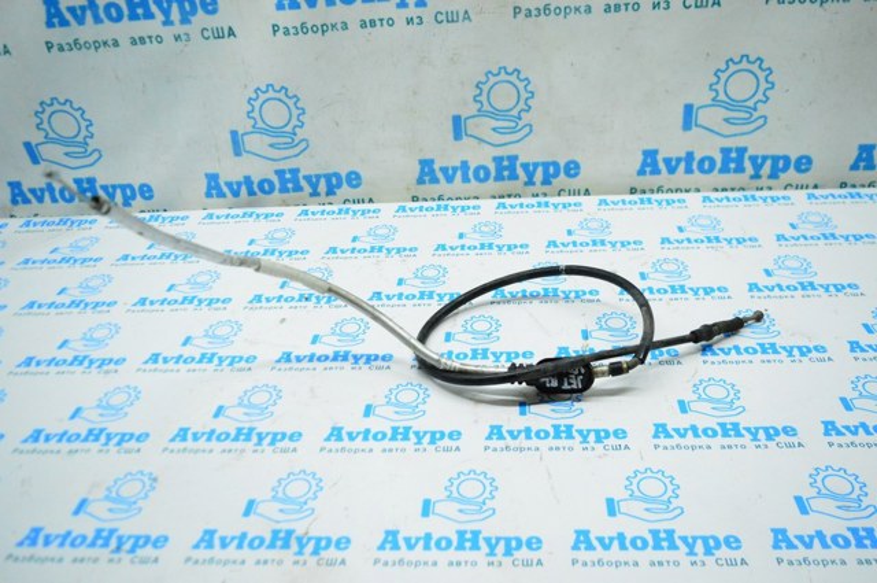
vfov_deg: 43.5
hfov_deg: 62.0
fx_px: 730
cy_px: 292
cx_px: 438
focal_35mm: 30
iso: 6400
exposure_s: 1/800
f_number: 4
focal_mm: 20
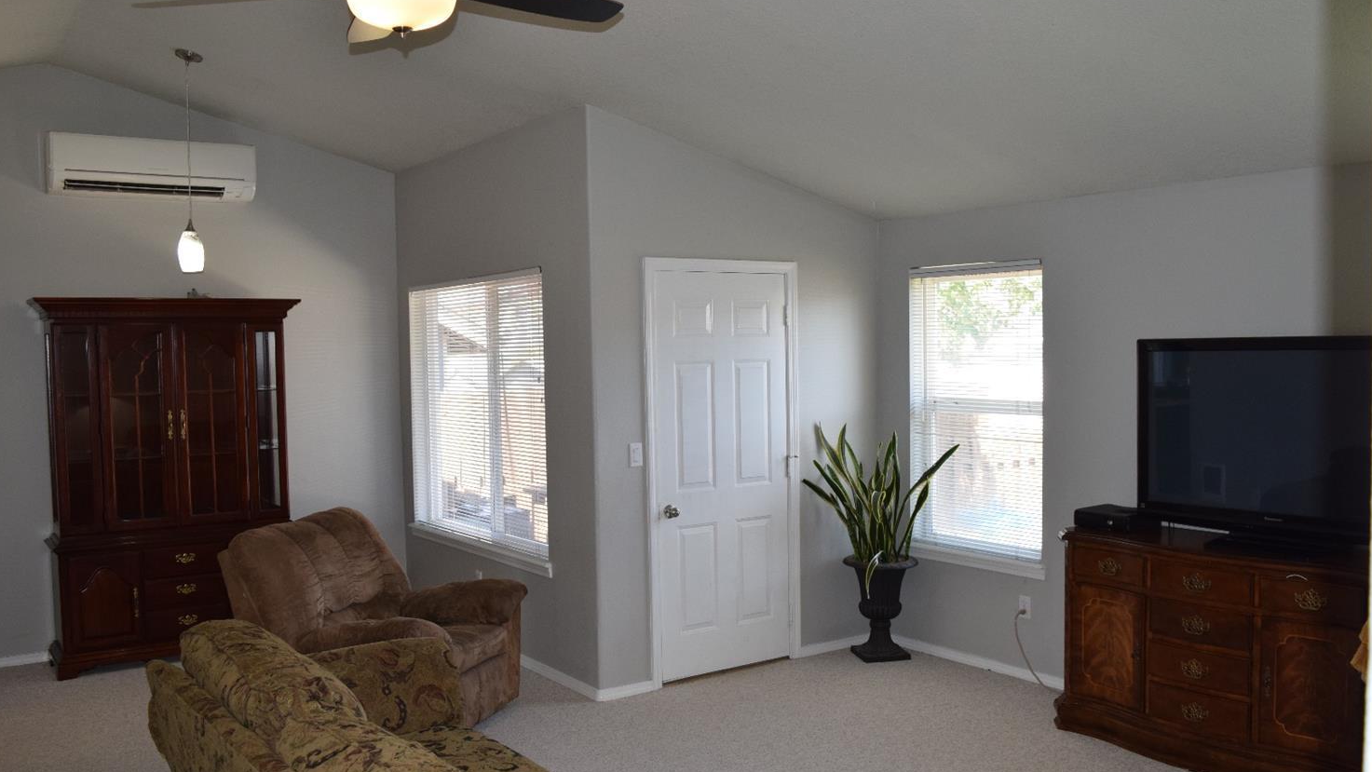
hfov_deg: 61.0
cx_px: 688
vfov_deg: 36.7
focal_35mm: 32
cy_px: 423
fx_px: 1164
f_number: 5.6
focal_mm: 20
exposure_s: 1/125
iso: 640
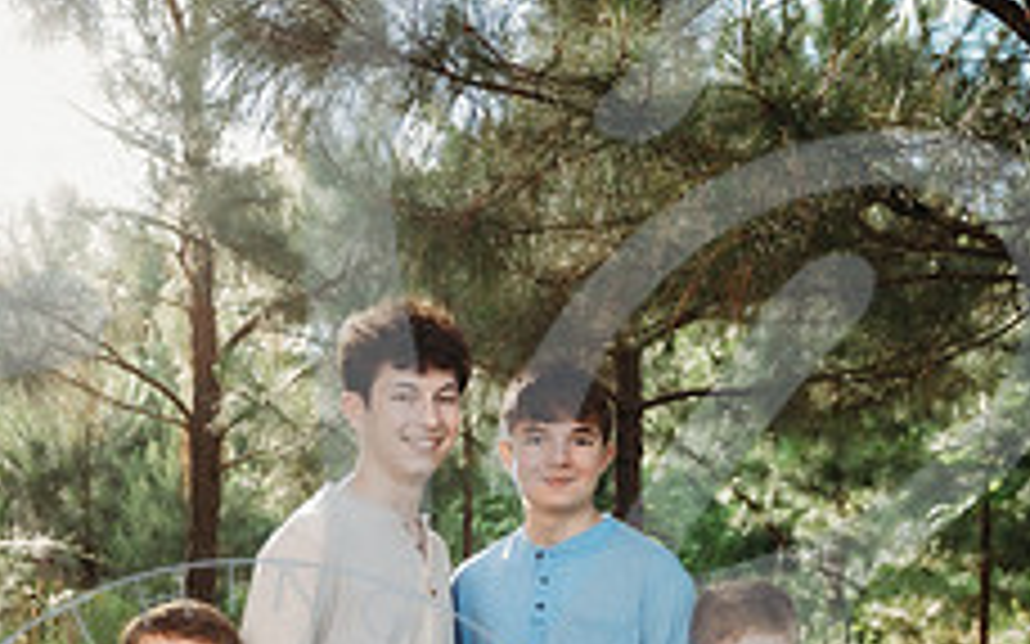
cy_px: 635
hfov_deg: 38.8
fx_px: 1459
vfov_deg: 23.8
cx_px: 454
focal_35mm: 52
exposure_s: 1/200
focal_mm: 26
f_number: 2.8
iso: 80
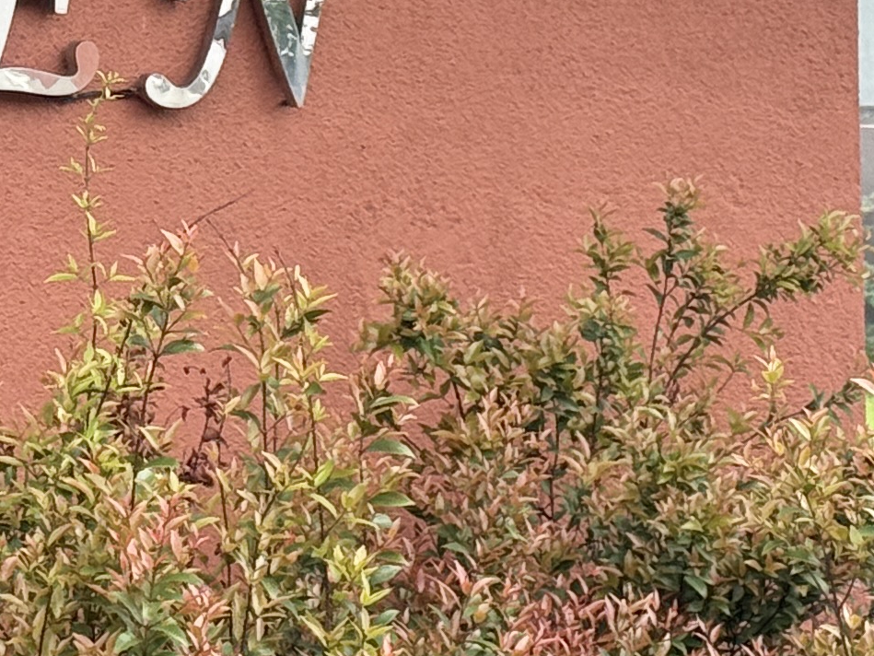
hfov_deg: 9.6
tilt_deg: +3.1
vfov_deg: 7.2
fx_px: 5151
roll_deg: -0.8
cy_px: -131
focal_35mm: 204
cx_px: -2
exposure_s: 1/740
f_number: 1.78
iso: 80
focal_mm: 6.76
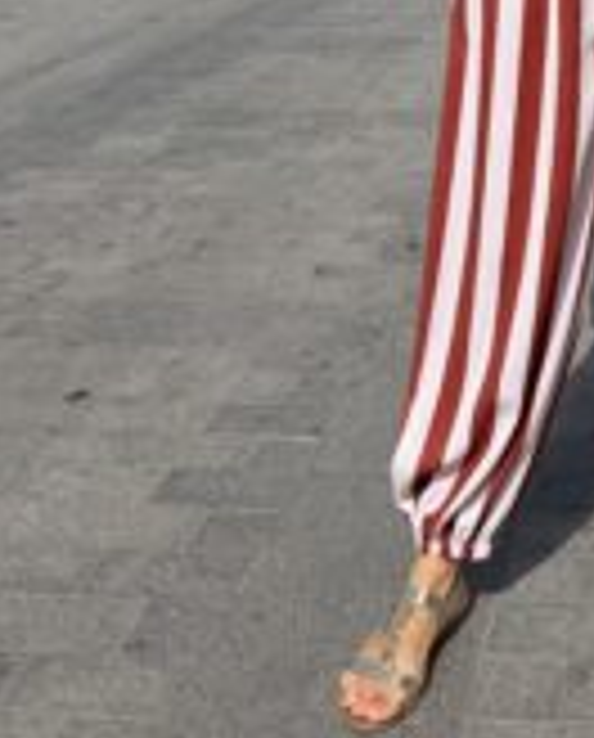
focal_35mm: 57
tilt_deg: -5.8
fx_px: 1248
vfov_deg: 29.5
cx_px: 630
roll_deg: -2.0
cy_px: -86
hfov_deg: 25.1
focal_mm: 6.76
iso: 80
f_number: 1.78
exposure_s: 1/9091
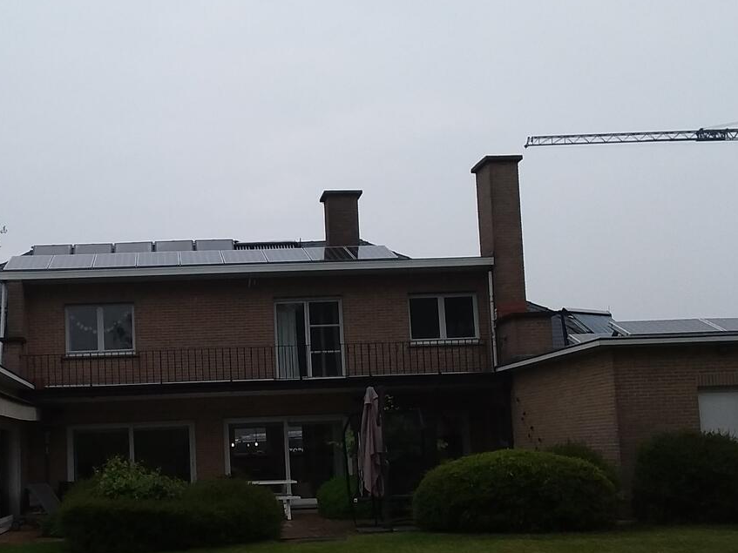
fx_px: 1087
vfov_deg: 28.5
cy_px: 292
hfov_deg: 36.8
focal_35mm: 51
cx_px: 204
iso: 40
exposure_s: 1/491
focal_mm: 2.91
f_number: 1.9
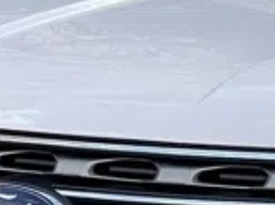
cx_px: 519
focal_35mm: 437
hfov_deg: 4.5
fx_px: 3466
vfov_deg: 3.4
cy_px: 135
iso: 20
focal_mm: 7.5
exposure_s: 1/447
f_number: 2.2
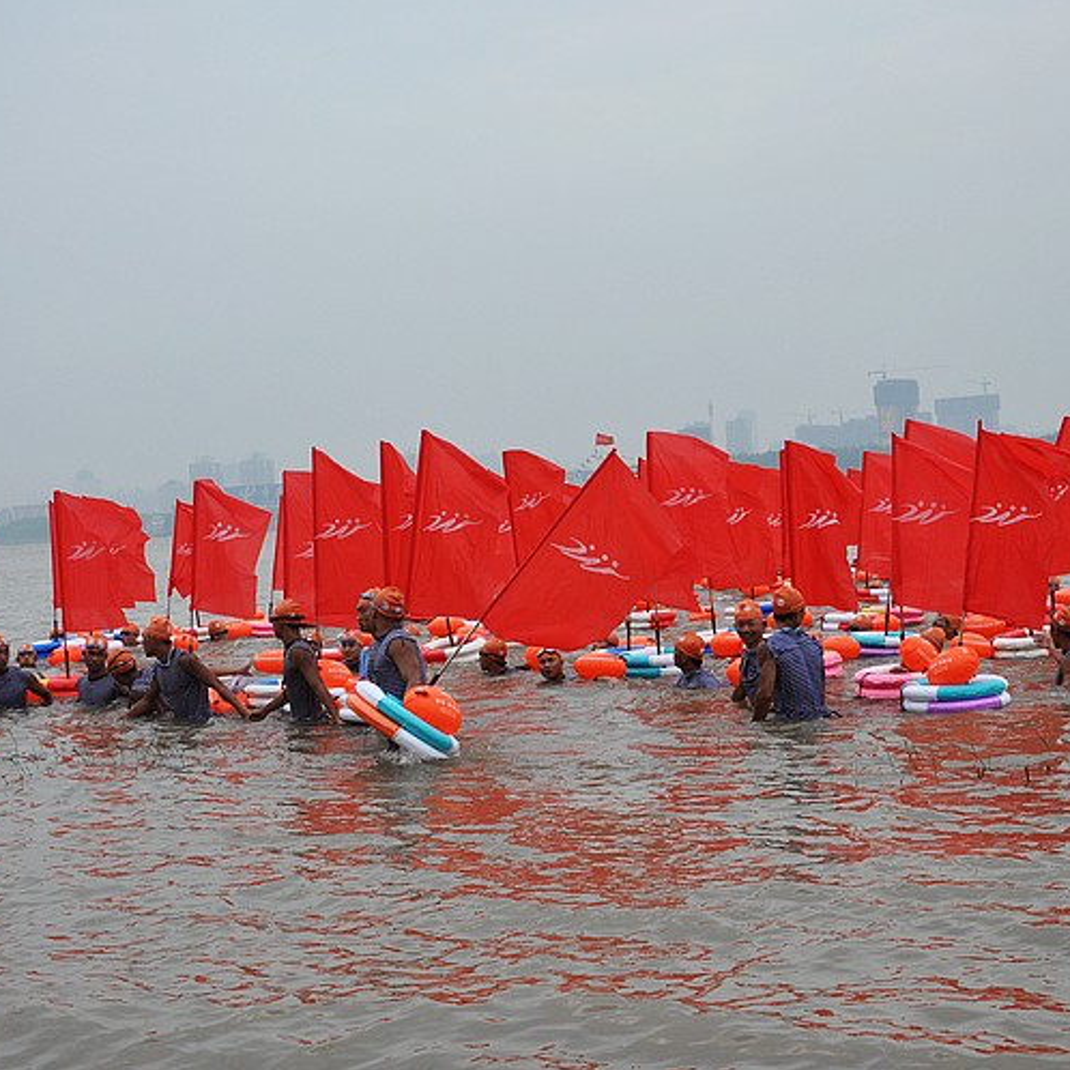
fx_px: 2308
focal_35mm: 66
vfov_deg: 26.1
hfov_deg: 26.1
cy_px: 533
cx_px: 546
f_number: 5.6
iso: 400
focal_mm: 34
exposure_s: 1/1600
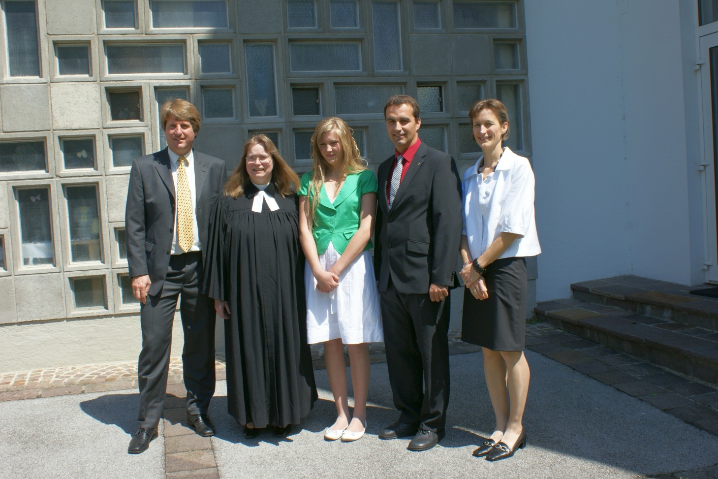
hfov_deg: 51.9
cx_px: 357
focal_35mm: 37
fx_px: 738
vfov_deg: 35.9
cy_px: 235
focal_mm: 24
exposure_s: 1/160
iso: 100
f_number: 10
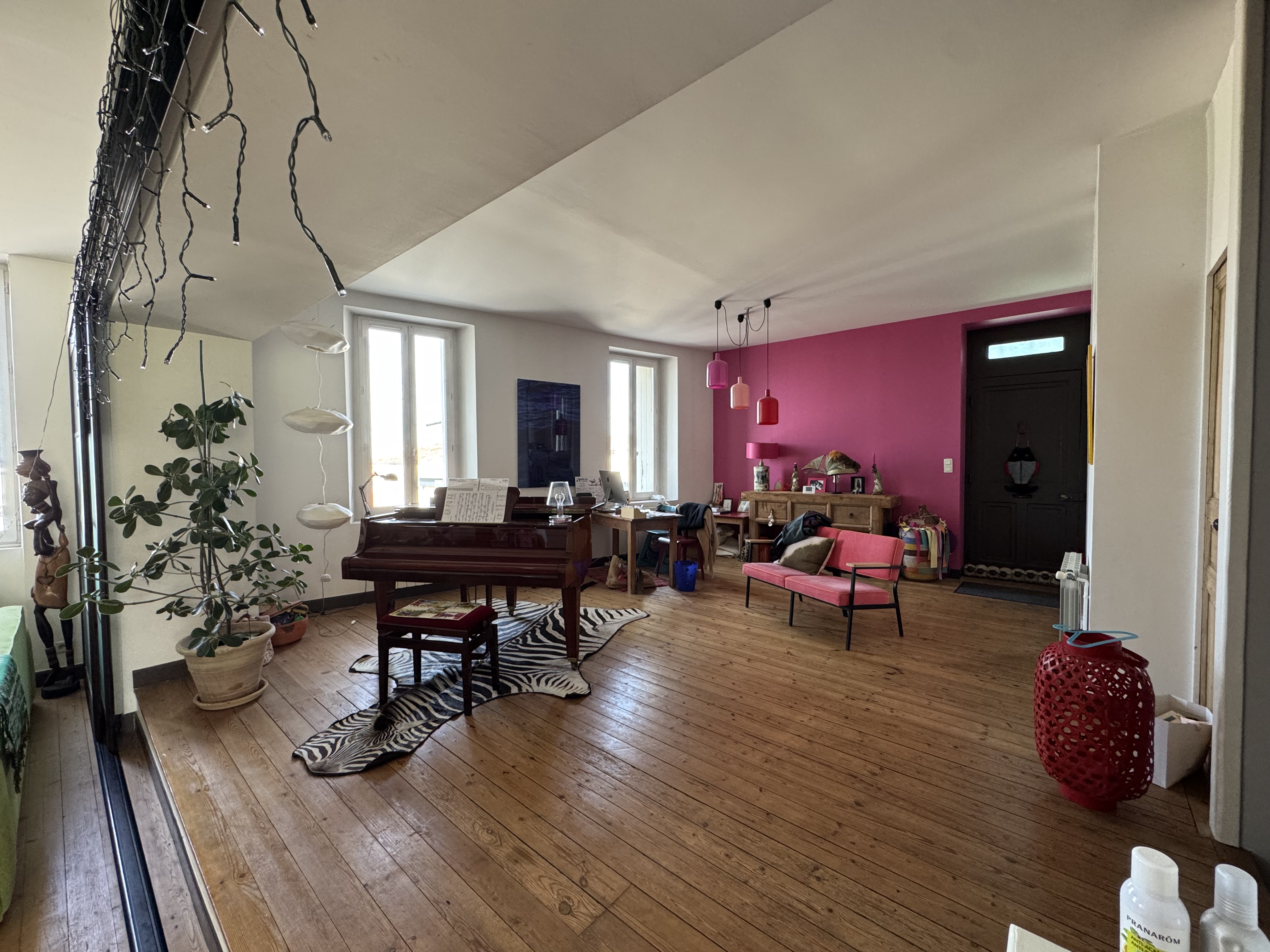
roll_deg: +0.5
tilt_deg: -1.8
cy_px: 476
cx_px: 635
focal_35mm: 14
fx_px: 514
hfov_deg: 102.1
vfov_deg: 85.7
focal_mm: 2.22
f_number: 2.2
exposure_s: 1/99
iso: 250
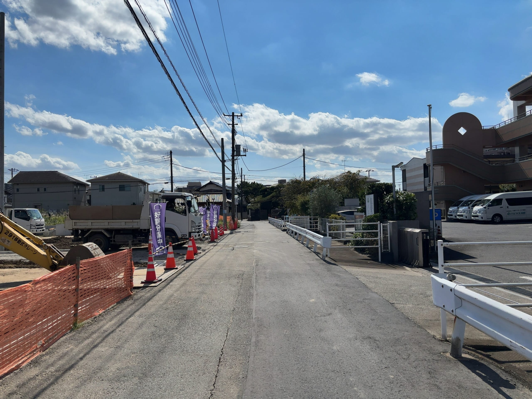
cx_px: 266
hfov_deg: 67.3
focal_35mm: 26
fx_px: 400
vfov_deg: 53.1
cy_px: 200
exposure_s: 1/9091
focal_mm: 5.96
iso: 50
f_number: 1.6
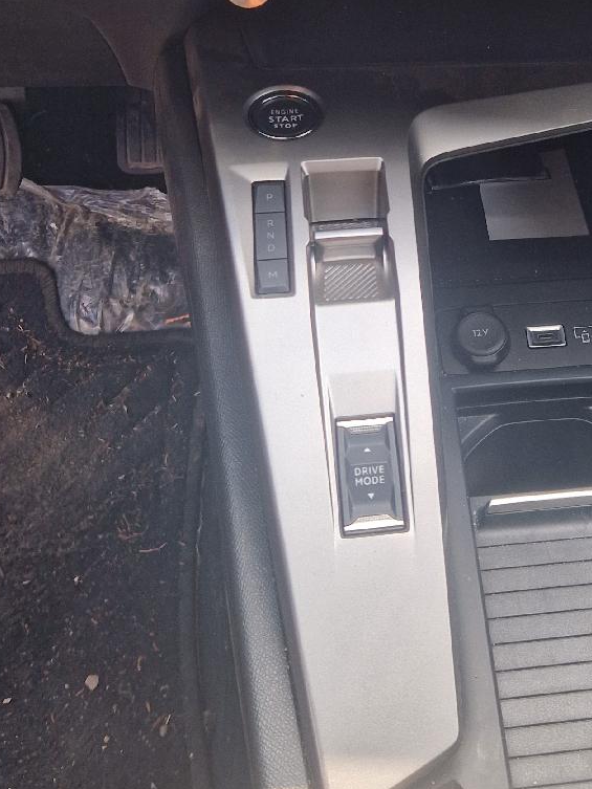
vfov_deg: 33.7
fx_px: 1254
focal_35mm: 55
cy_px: 133
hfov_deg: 25.9
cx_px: 513
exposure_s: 1/182
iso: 50
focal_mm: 5.4
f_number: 1.8
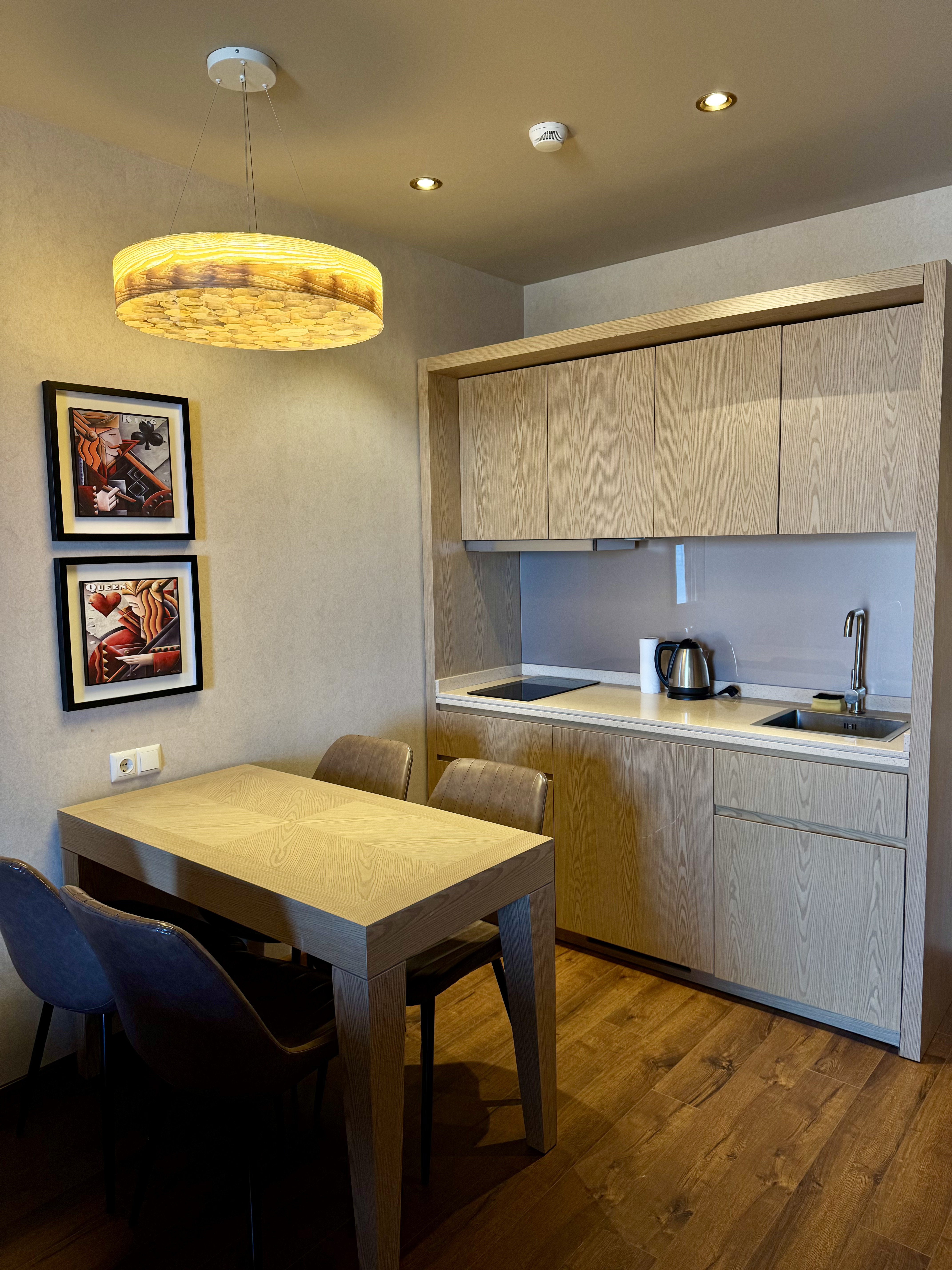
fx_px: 880
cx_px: 476
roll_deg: +0.9
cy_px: 635
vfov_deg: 71.6
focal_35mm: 24
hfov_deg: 56.8
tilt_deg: -5.0
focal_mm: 6.76
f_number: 1.78
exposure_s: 1/100
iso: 64
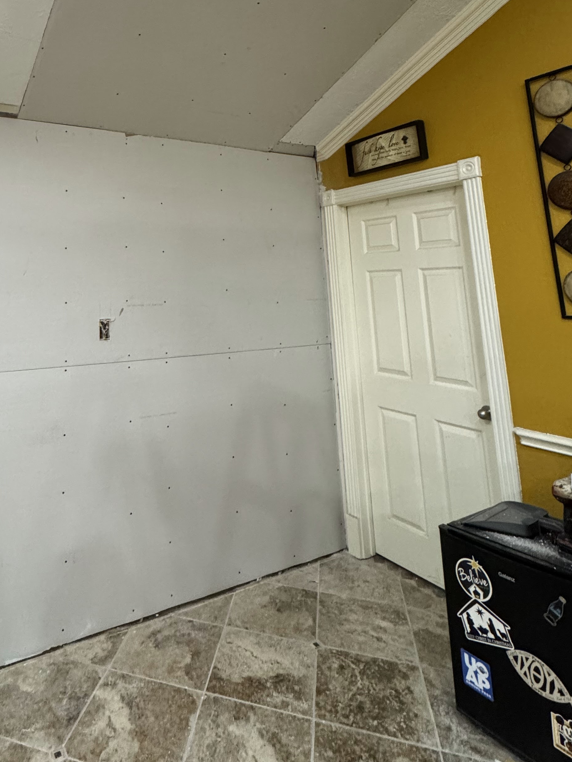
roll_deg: +1.0
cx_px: 155
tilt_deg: +9.8
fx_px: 507
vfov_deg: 69.6
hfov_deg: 56.5
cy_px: 201
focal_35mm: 23
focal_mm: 2.22
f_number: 2.2
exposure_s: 1/60
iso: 400
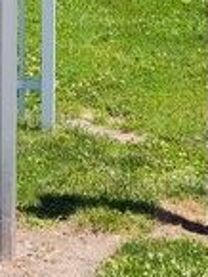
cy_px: -147
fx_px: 1016
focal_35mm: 127
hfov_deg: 11.3
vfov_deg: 14.4
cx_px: -82
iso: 100
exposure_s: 1/1320
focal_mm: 5.56
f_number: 1.8
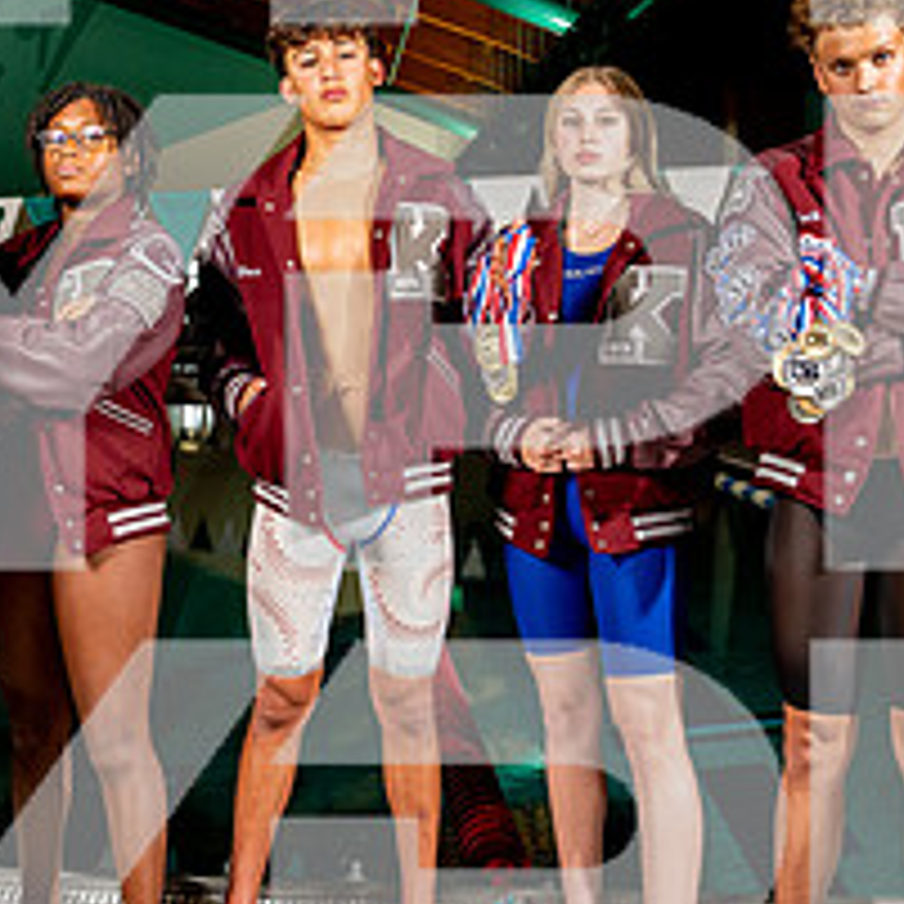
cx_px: 198
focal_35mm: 59
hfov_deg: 28.5
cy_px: 335
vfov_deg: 29.0
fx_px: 1743
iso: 400
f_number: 7.1
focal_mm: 24
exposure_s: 1/125
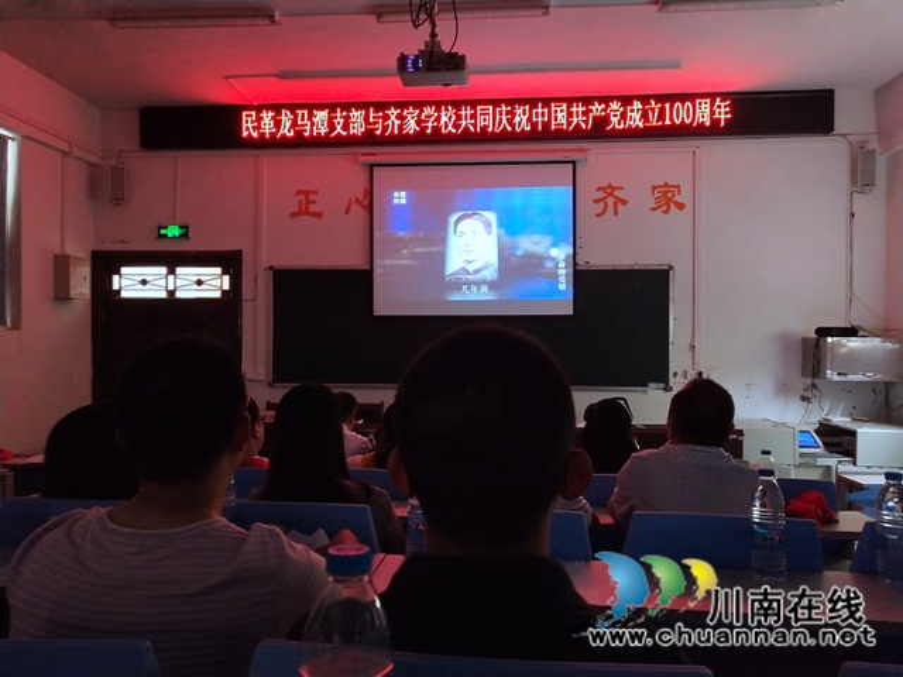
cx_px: 452
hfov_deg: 60.0
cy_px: 338
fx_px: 783
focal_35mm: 30
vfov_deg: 46.8
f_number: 1.8
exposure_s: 1/33.3
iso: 627
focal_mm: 3.95
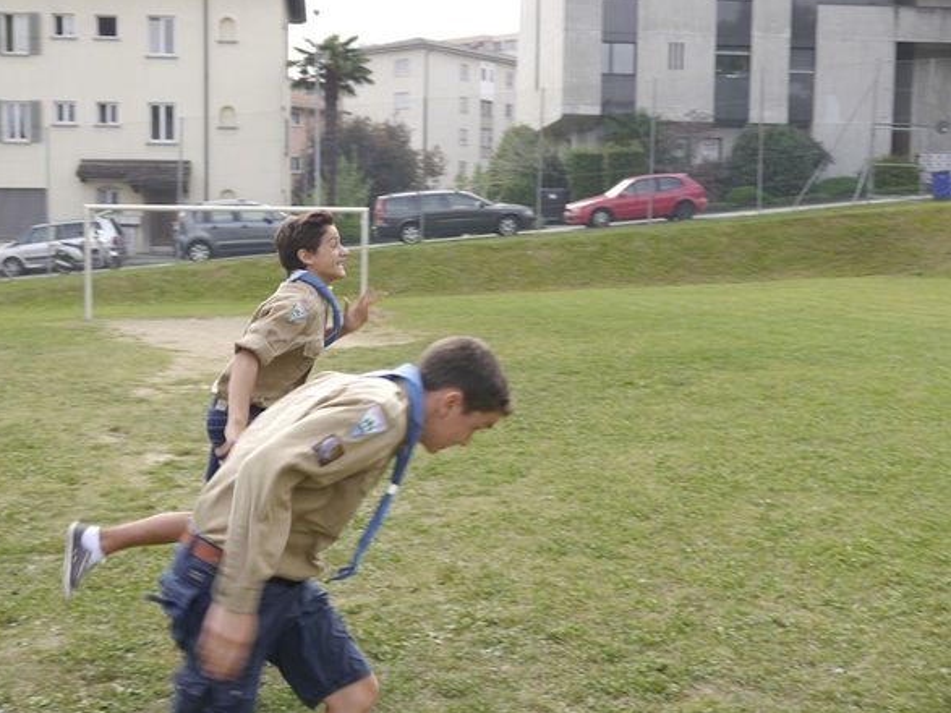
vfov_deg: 30.9
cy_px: 356
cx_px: 467
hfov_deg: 40.4
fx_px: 1291
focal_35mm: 47
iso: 160
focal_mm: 23
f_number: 5.6
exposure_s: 1/200
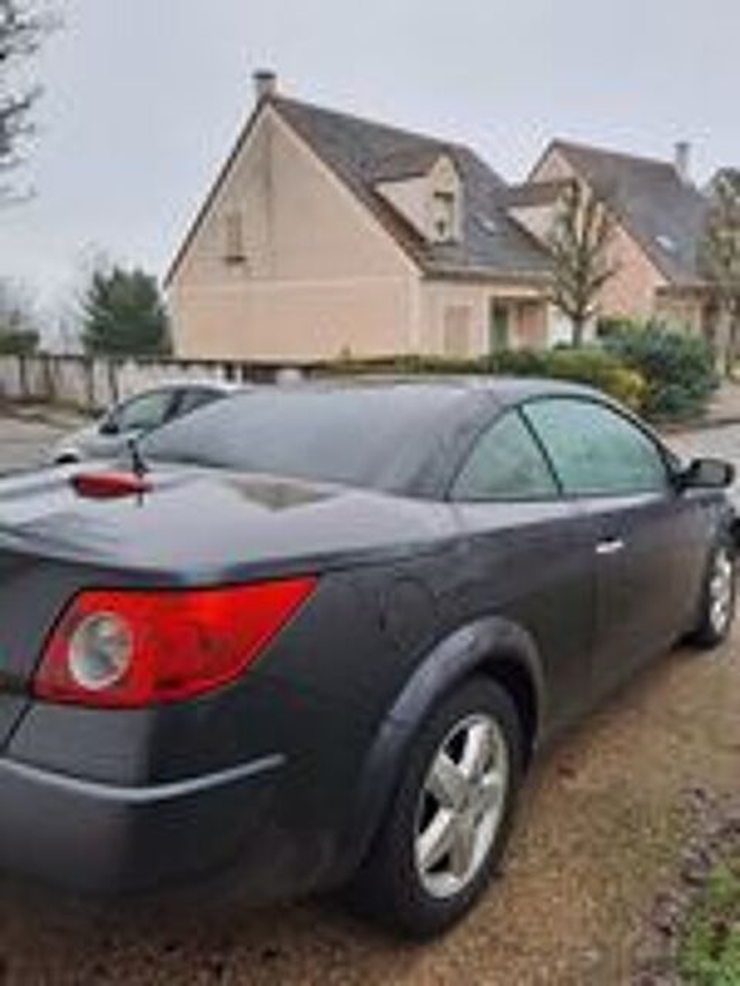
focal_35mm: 25
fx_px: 713
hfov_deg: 54.9
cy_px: 493
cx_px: 370
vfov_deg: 69.4
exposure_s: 1/100
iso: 40
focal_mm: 4.65
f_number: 1.8
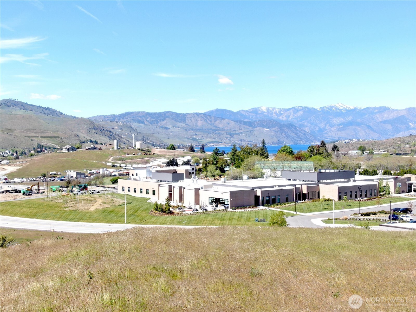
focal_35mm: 48
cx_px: 208
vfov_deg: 30.3
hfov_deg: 39.7
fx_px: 577
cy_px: 156
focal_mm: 8.6
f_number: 3.8
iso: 100
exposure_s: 1/320
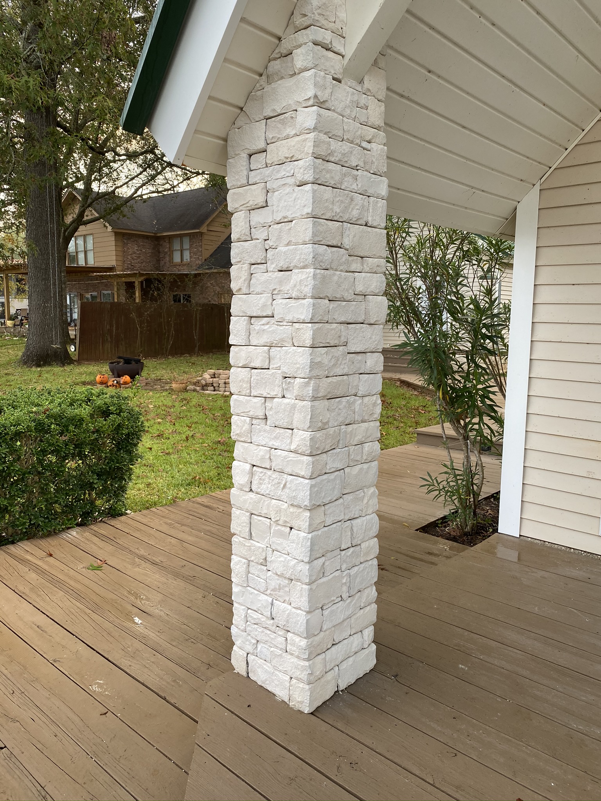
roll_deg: +0.0
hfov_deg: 53.1
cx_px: 300
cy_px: 400
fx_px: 602
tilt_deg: -6.8
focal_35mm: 26
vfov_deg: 67.3
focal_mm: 4.25
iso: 64
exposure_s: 1/121
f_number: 1.8
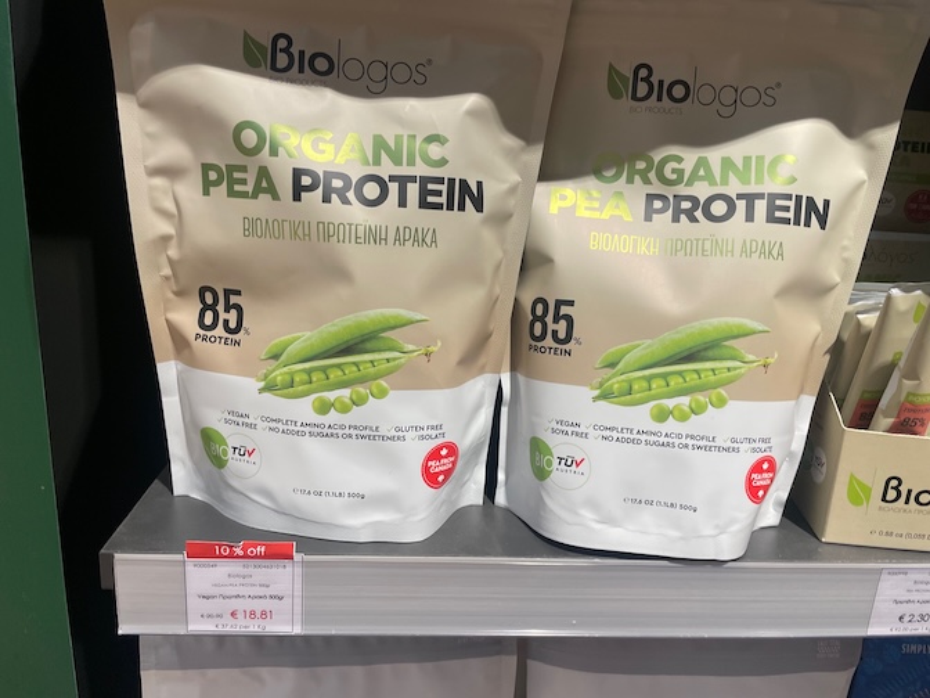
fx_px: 699
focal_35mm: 26
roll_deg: -4.3
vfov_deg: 53.1
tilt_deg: -16.3
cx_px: 465
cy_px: 349
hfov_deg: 67.3
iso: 100
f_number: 1.6
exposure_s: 1/121
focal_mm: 4.2
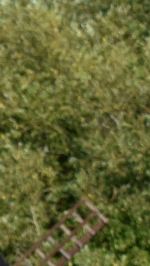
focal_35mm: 475
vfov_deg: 4.5
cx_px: -474
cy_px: 451
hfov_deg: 2.5
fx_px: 3357
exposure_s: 1/1600
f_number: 9
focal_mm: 70
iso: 640
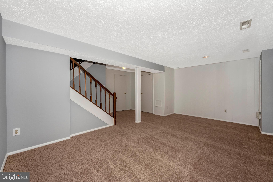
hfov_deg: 104.3
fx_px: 106
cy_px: 91
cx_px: 136
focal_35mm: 14
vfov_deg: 81.2
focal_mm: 14
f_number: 8
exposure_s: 1/60
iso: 320
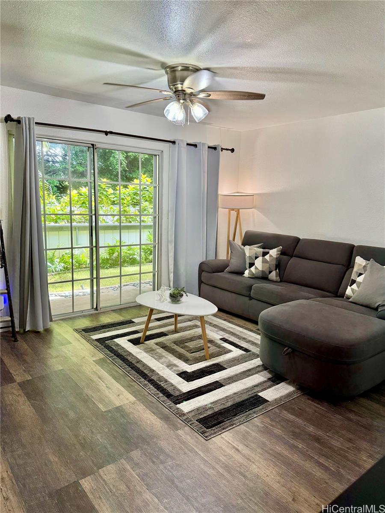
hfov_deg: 56.8
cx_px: 192
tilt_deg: -8.6
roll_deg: -0.6
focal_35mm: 24
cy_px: 256
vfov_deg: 71.6
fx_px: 356
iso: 160
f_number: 1.78
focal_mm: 6.76
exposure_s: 1/120
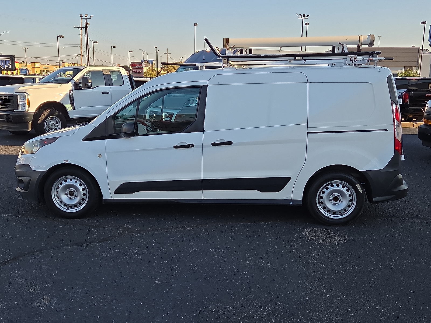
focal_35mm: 35
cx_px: 216
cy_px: 162
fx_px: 436
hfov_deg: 52.6
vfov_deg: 40.7
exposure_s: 1/667
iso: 25
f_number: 1.8
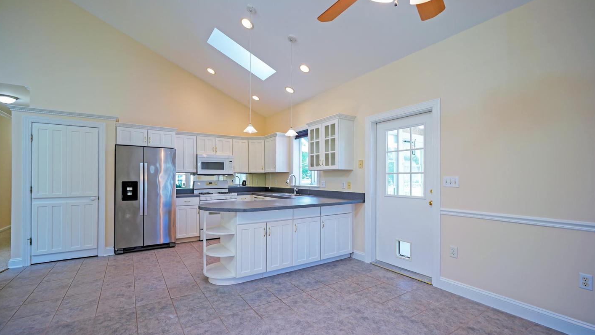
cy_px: 178
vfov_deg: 67.0
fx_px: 252
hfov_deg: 99.4
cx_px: 298
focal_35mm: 16
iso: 100
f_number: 3.2
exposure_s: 1/40
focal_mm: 10
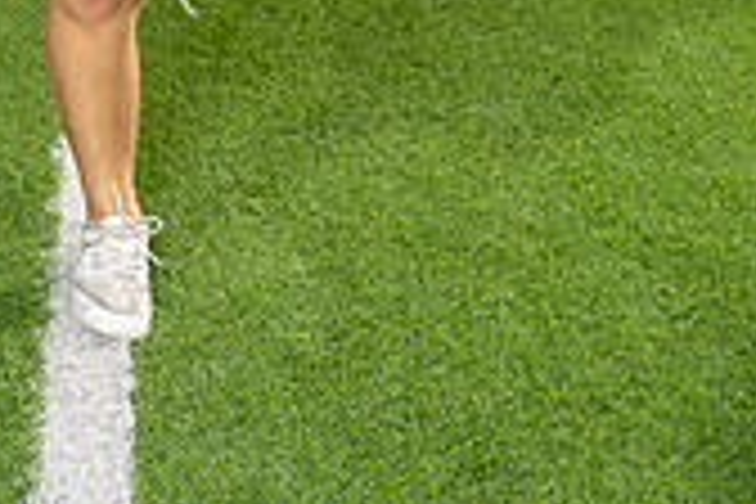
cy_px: -504
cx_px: 108
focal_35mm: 102
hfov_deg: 19.7
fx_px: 2142
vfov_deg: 12.0
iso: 640
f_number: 4.5
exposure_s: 1/250
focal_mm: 38
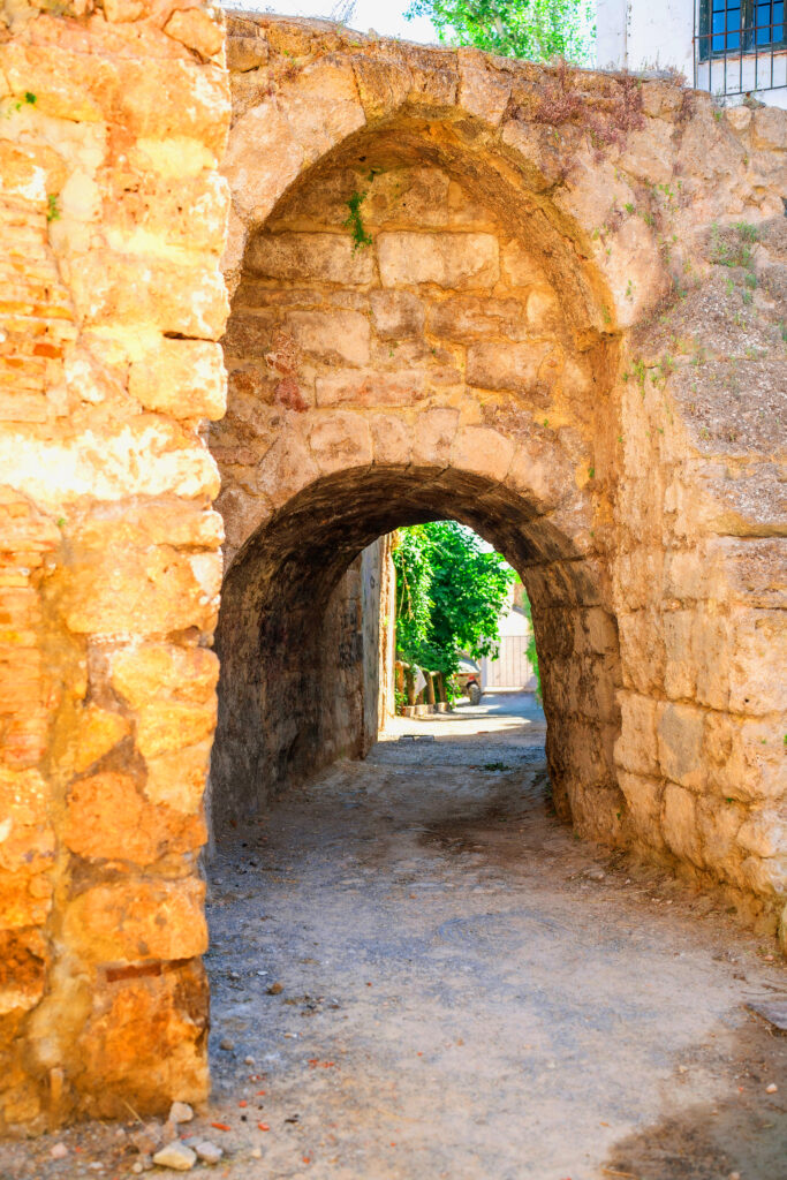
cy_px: 590
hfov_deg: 31.9
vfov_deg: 46.4
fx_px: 1377
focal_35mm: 42
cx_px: 394
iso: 100
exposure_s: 1/640
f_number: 3.2
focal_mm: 42
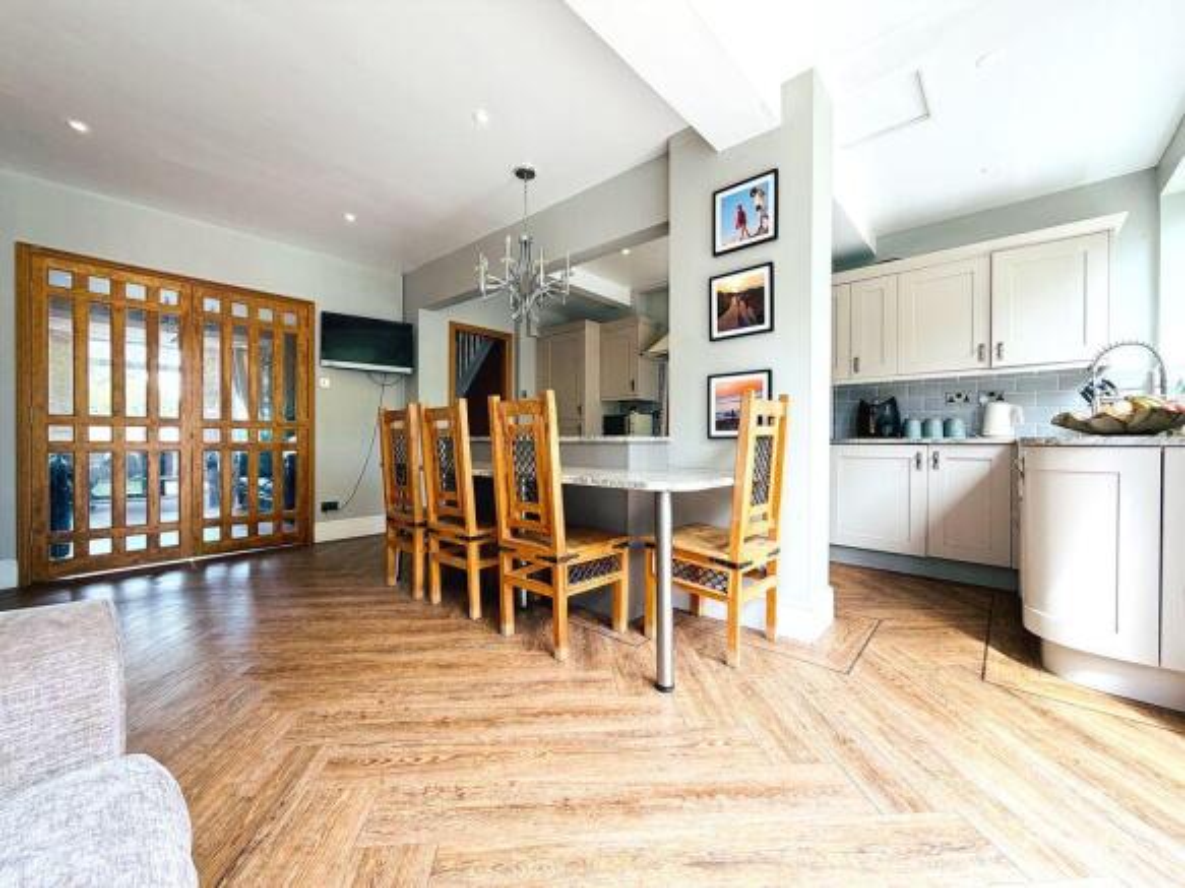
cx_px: 592
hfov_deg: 102.1
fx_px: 479
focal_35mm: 14
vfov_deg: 85.7
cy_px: 444
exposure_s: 1/121
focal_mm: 2.22
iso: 80
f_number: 2.2
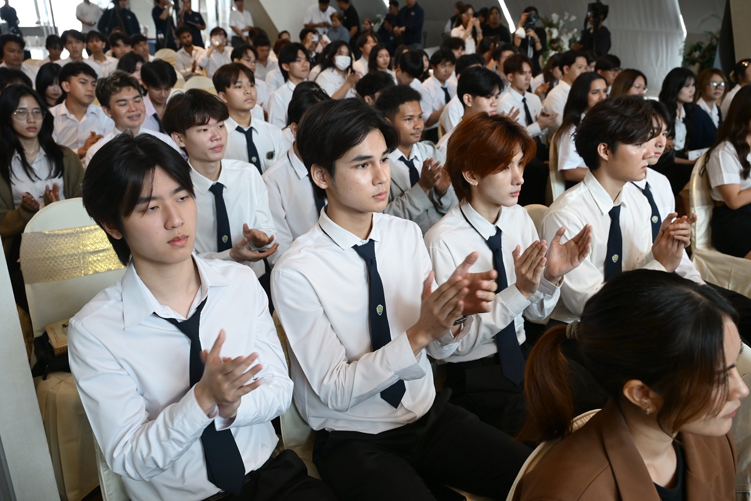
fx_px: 626
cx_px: 376
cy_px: 250
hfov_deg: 61.9
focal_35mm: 30
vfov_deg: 43.6
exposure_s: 1/160
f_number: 5
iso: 3200
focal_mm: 30
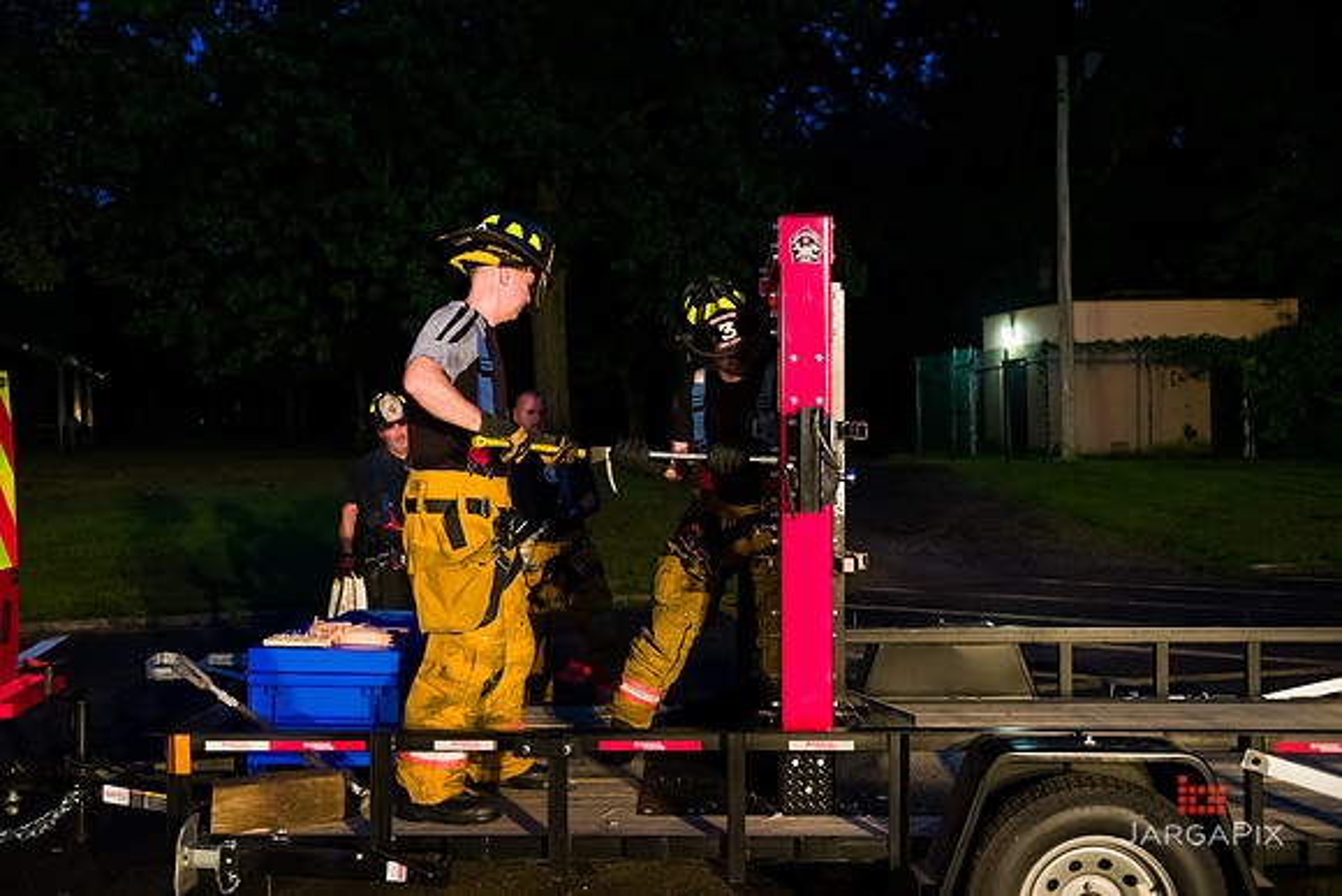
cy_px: 448
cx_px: 671
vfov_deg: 35.1
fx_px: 1417
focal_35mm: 38
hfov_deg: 50.7
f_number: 3.2
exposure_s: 1/125
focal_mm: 38
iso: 6400
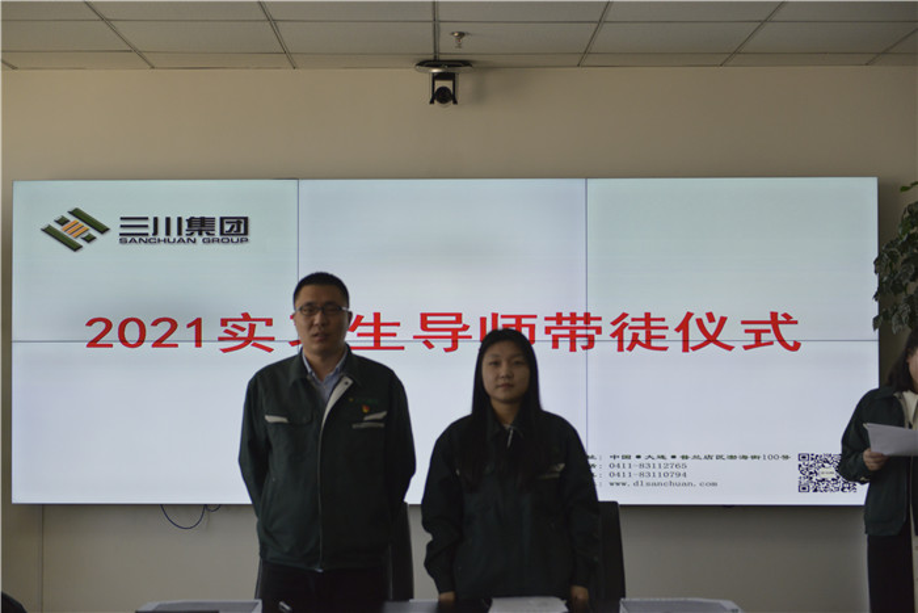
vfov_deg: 22.6
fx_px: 1530
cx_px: 459
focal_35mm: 60
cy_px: 306
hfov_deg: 33.4
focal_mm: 60
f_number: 2.8
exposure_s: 1/2000
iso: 2000
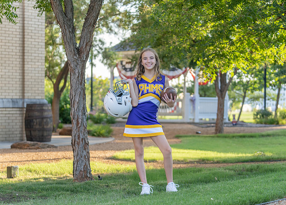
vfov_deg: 17.0
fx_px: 688
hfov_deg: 23.5
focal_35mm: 85
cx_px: 137
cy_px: 114
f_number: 2.8
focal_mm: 70
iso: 200
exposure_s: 1/320
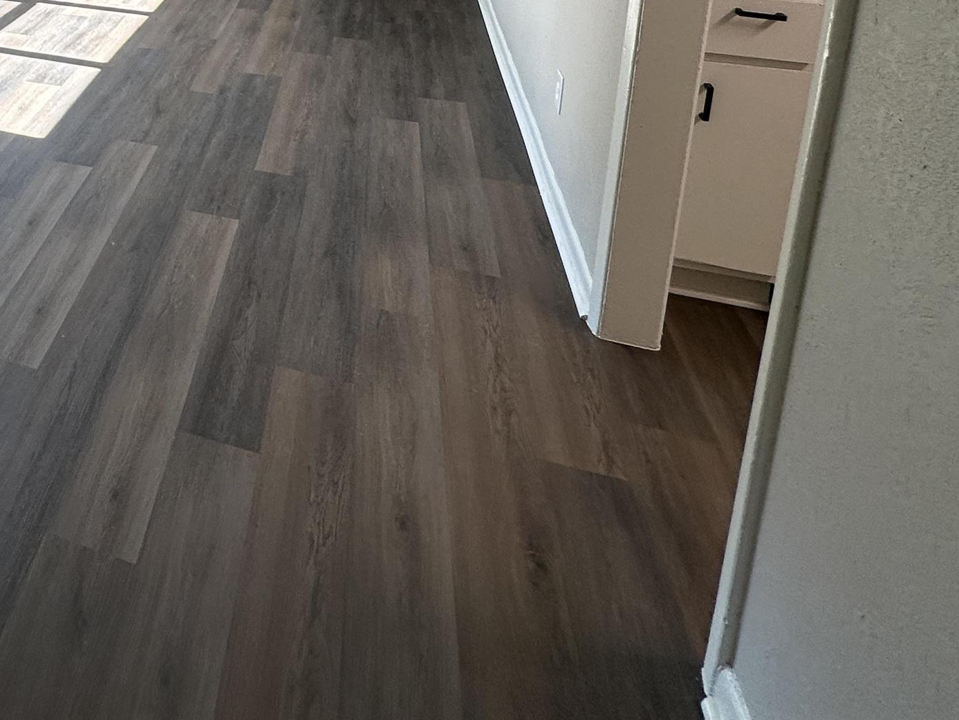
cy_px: -75
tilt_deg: -12.4
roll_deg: +2.2
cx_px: 5
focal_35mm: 31
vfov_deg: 37.8
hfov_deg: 48.3
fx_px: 859
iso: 50
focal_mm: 2.22
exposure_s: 1/99
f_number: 2.2
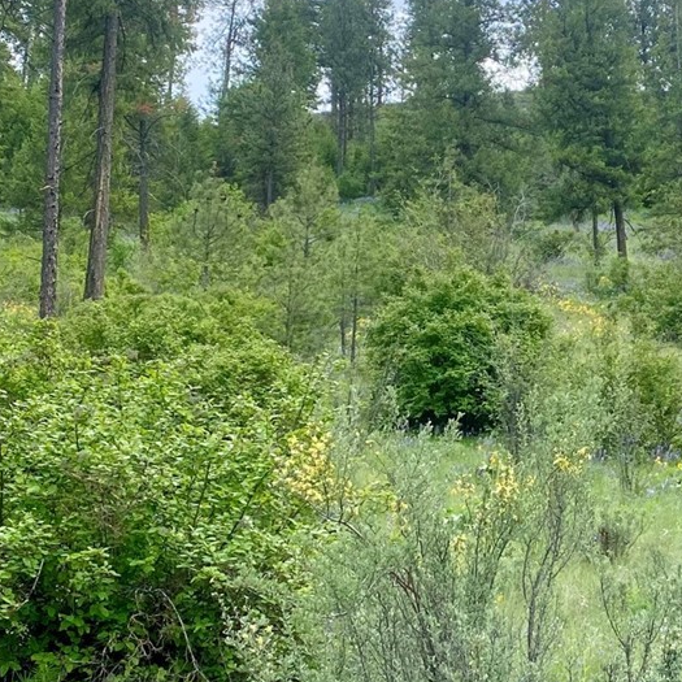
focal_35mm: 70
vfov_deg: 24.6
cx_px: 531
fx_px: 1560
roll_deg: -0.6
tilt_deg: +17.6
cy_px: 286
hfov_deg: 24.3
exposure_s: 1/1961
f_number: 1.8
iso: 32
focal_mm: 4.25
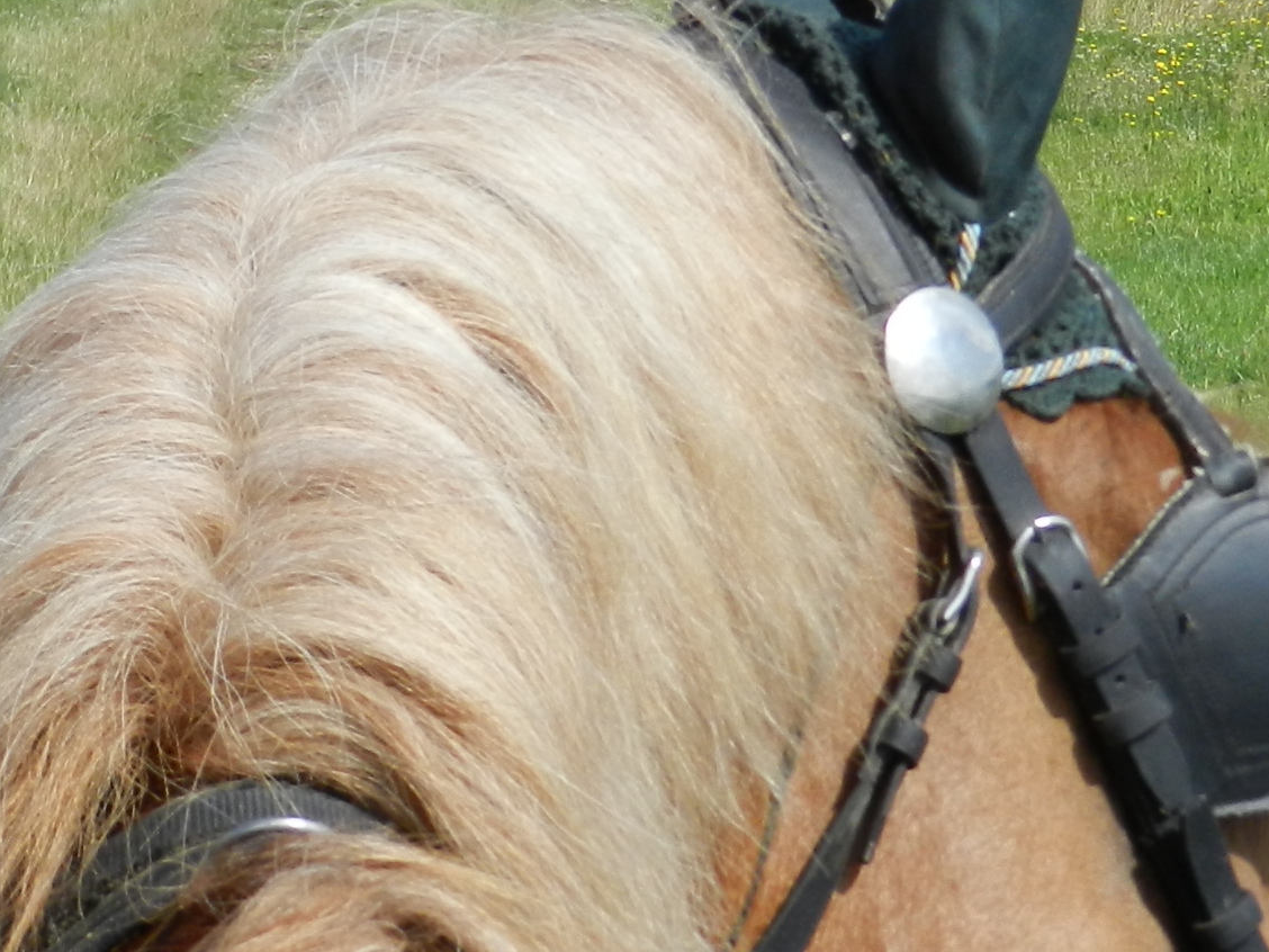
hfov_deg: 8.1
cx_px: -73
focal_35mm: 243
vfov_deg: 6.1
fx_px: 8908
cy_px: 448
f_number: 4.4
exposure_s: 1/800
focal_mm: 14.9
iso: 160
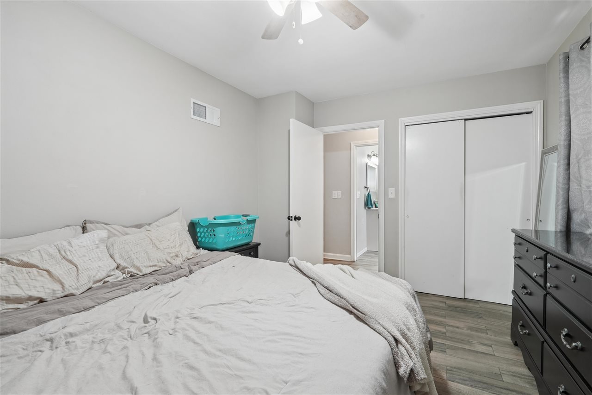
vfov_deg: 73.7
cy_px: 198
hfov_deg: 96.7
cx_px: 296
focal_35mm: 16
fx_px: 263
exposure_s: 1/6
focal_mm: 16
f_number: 10
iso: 400
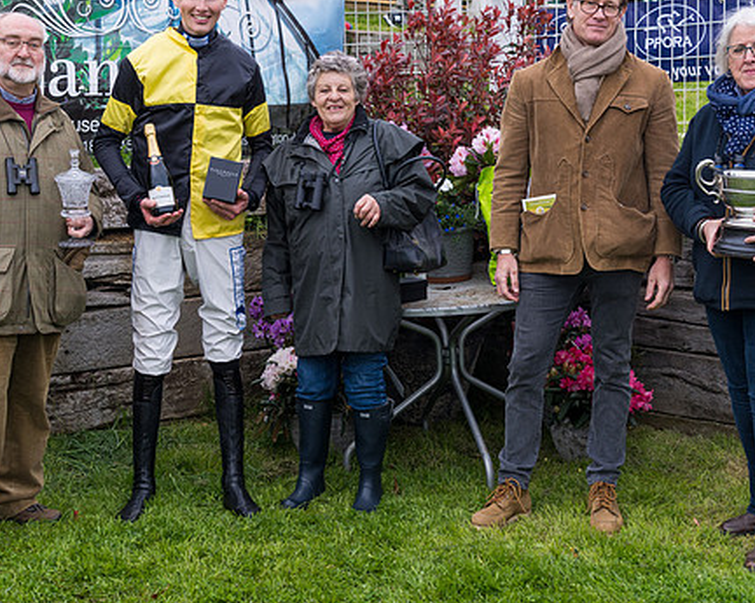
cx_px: 381
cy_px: 231
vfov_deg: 23.1
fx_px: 1474
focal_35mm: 66
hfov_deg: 28.7
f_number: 5
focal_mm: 37
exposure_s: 1/400
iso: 250
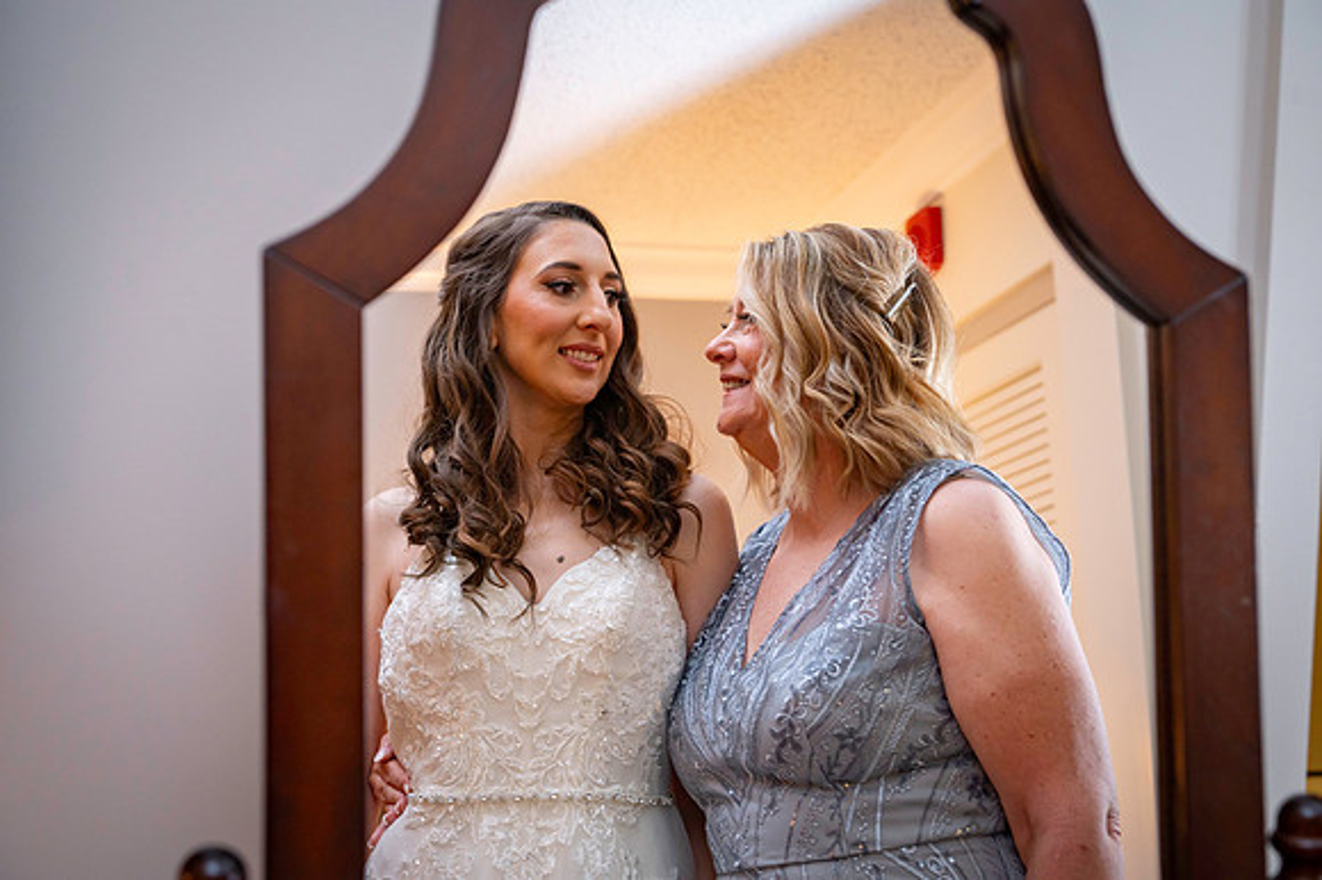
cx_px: 661
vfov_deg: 26.0
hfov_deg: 38.2
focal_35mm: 52
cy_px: 440
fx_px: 1908
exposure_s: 1/160
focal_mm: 52
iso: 1000
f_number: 5
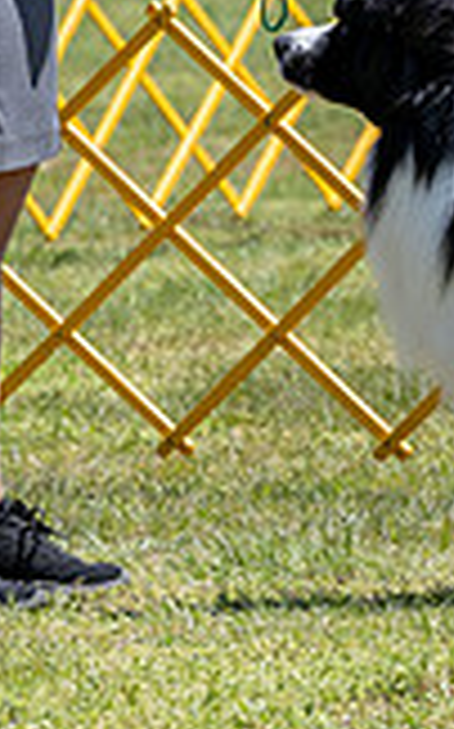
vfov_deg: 3.5
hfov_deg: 2.2
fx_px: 11780
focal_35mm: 594
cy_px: -68
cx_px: 571
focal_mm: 140
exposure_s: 1/1600
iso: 640
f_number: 7.1
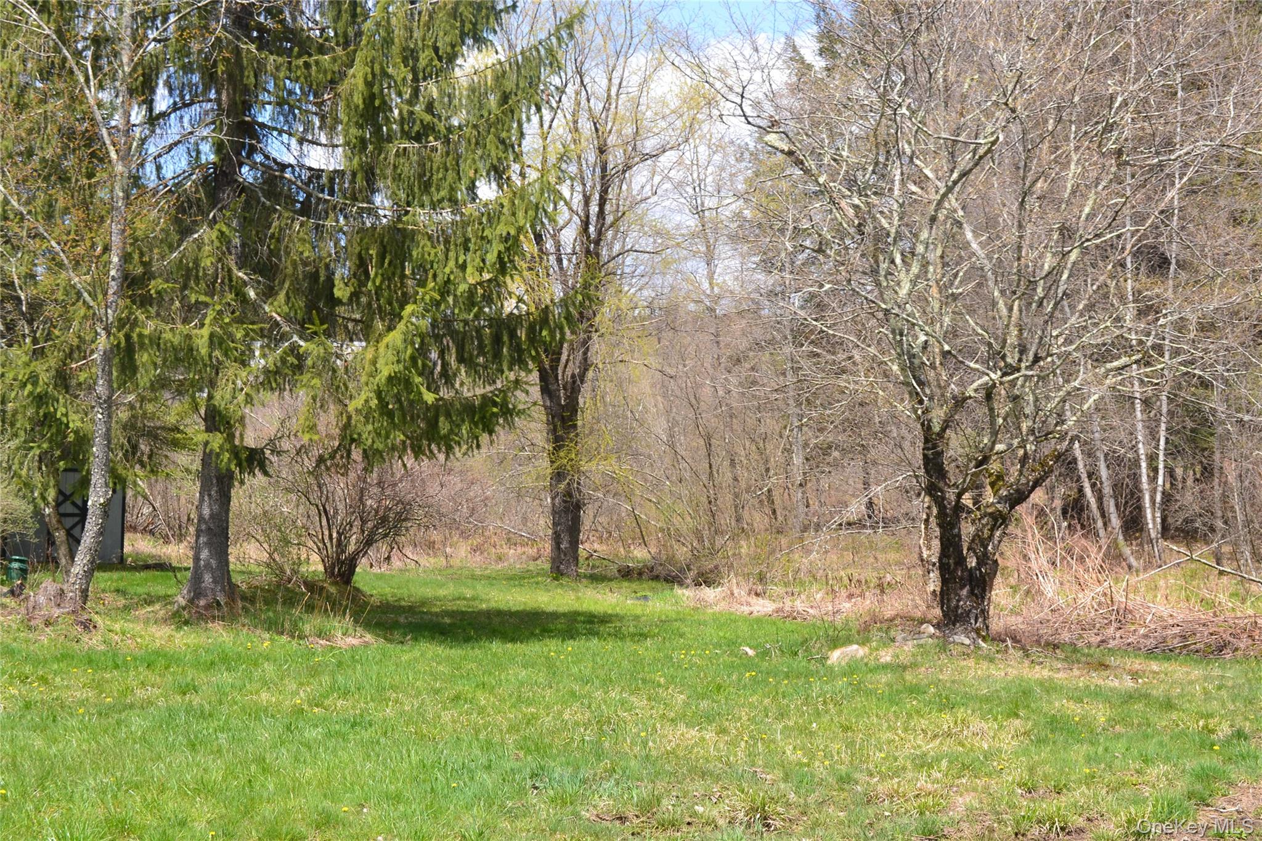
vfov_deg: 26.5
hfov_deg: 38.9
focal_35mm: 51
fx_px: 1788
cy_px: 420
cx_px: 631
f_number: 10
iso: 400
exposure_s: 1/200
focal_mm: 34
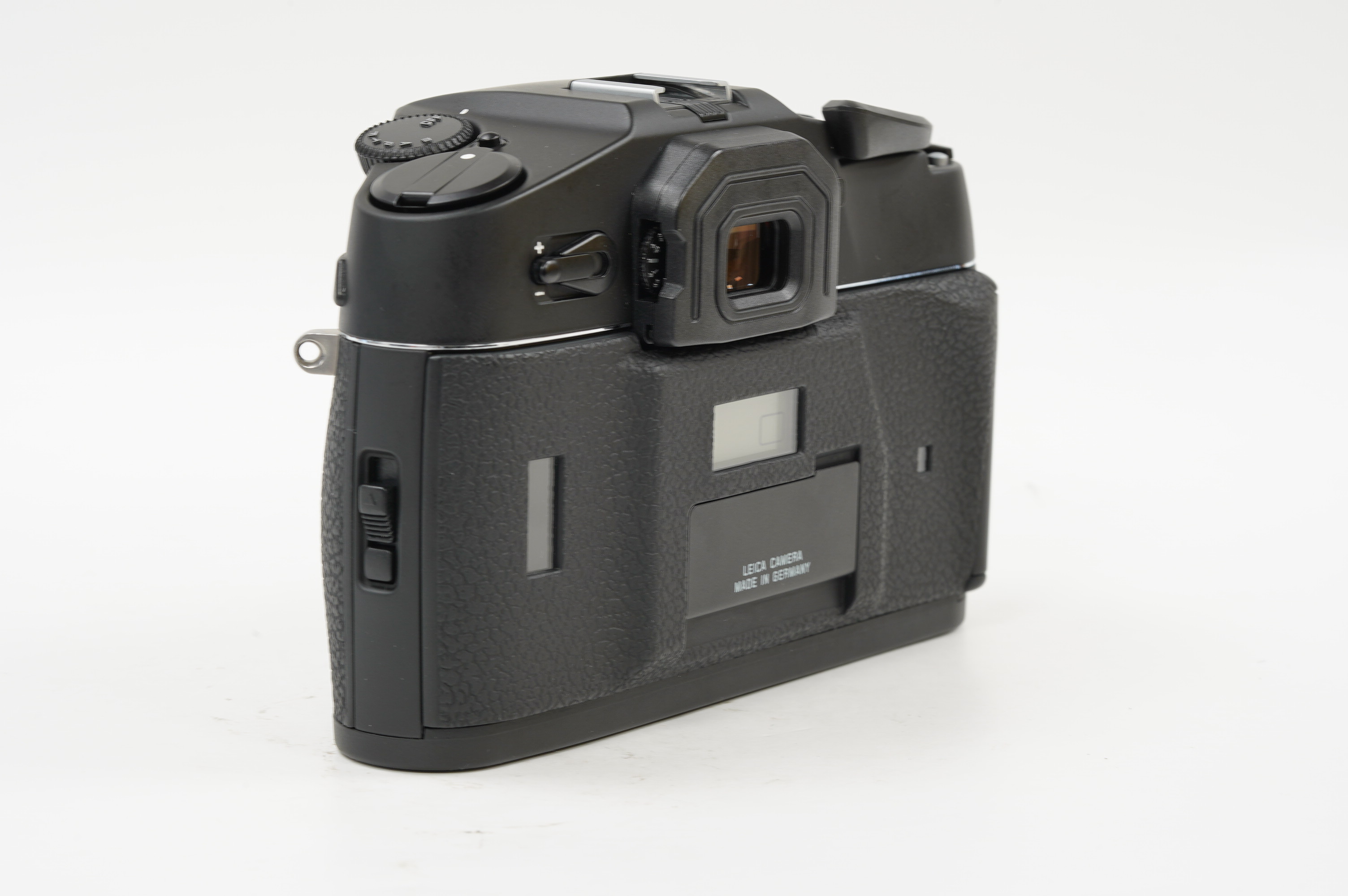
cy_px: 448
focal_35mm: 90
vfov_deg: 15.2
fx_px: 3367
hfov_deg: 22.6
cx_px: 674
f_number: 14
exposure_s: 1/1.25
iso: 200
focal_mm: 90
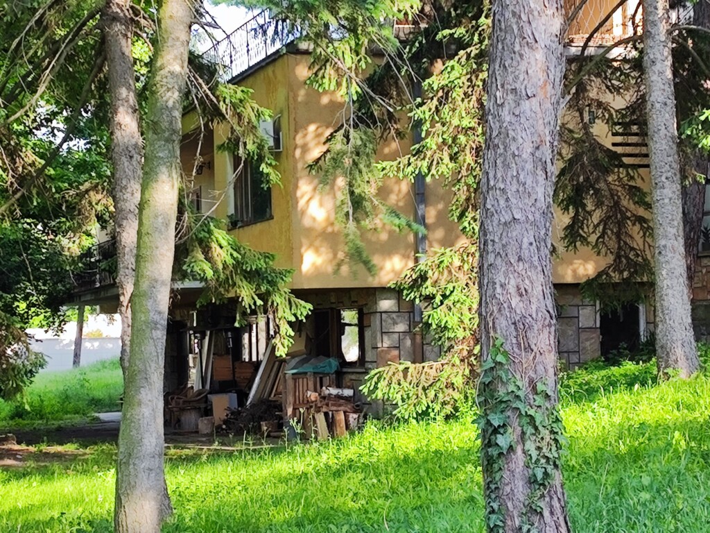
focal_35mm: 23
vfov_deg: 58.9
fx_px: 472
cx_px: 355
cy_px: 266
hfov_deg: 73.9
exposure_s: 1/449
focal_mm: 5.4
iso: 50
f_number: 1.8
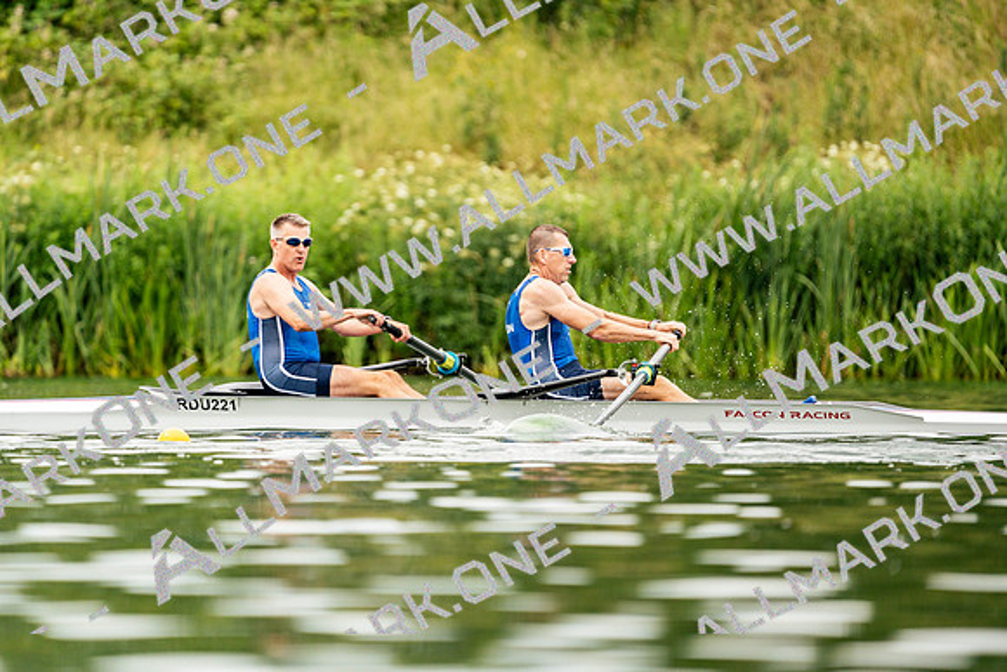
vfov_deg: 2.3
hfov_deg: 3.4
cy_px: 336
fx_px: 16786
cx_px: 504
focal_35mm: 600
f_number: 6.3
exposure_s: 1/2000
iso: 640
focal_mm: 600
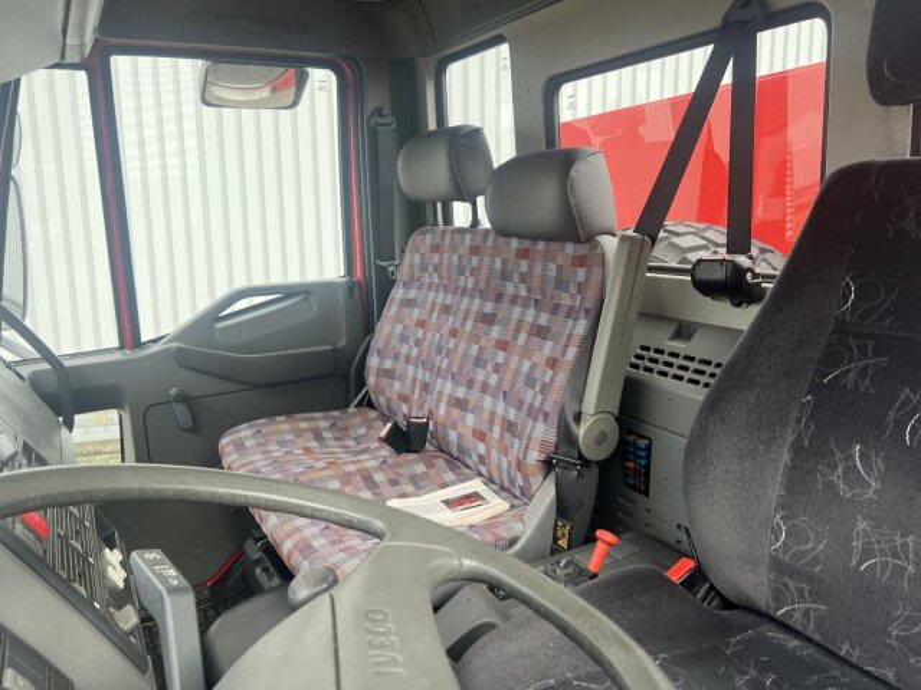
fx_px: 692
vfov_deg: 53.1
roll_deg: +2.5
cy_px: 345
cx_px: 460
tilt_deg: -5.3
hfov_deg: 67.3
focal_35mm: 26
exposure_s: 1/244
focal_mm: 5.7
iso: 50
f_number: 1.5
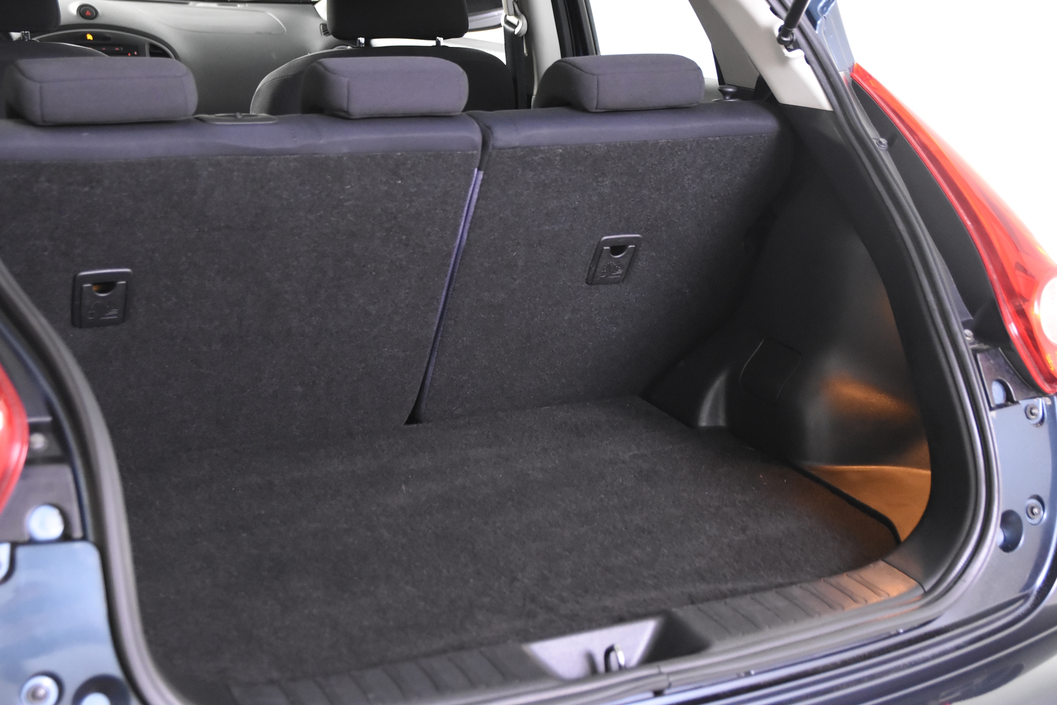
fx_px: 1497
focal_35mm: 51
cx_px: 528
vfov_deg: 26.5
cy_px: 352
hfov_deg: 38.9
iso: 3600
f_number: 3.3
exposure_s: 1/50
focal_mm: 34
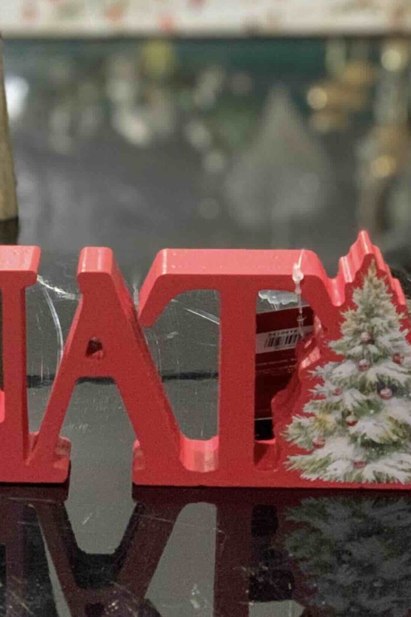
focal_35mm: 133
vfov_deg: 15.4
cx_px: 23
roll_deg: -0.1
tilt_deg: -18.5
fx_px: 2277
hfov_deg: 10.2
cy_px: 265
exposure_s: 1/50
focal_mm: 6
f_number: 2.4
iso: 400
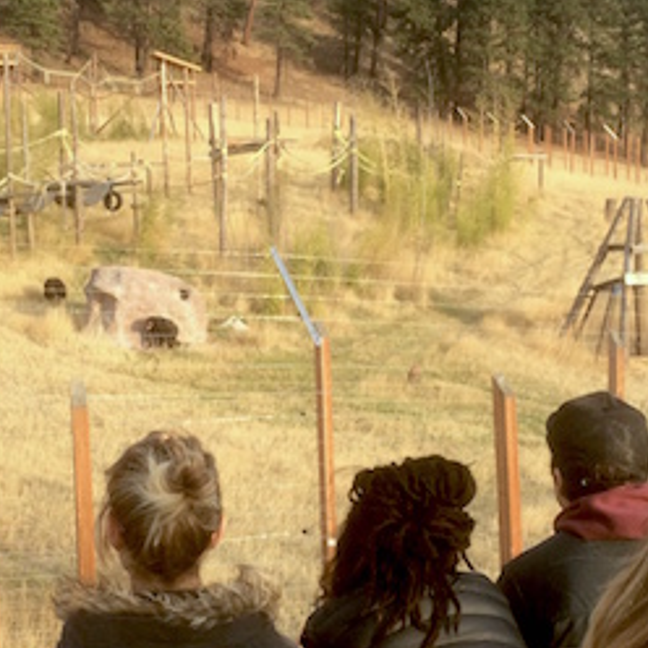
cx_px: 251
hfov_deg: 28.1
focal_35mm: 61
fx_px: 1292
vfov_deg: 28.2
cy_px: 341
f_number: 2.2
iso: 32
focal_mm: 4.15
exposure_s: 1/363
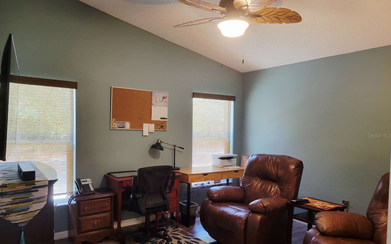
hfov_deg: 66.5
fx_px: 298
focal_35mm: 28
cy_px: 135
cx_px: 193
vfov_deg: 44.5
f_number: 1.8
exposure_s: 1/40
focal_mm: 5.4
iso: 160
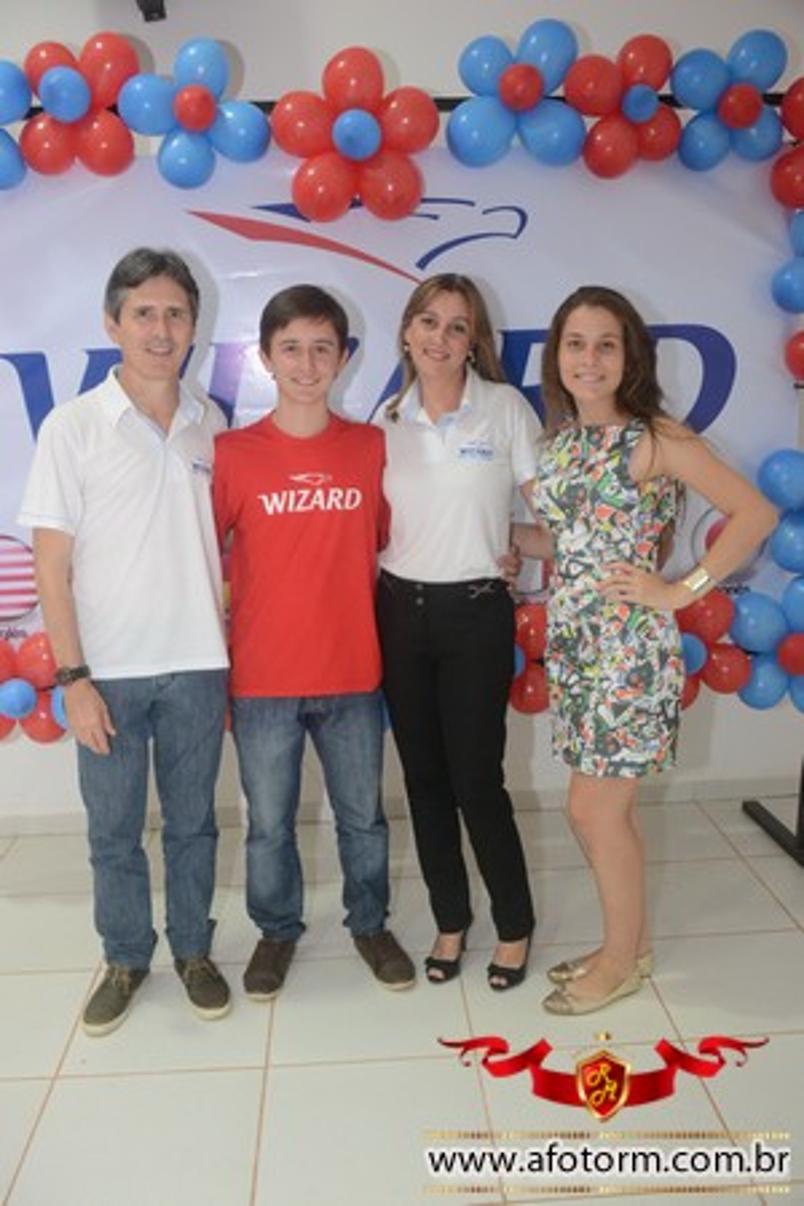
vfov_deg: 57.2
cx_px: 402
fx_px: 1105
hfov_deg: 40.0
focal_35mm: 33
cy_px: 603
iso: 1600
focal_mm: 22
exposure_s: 1/125
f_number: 3.8
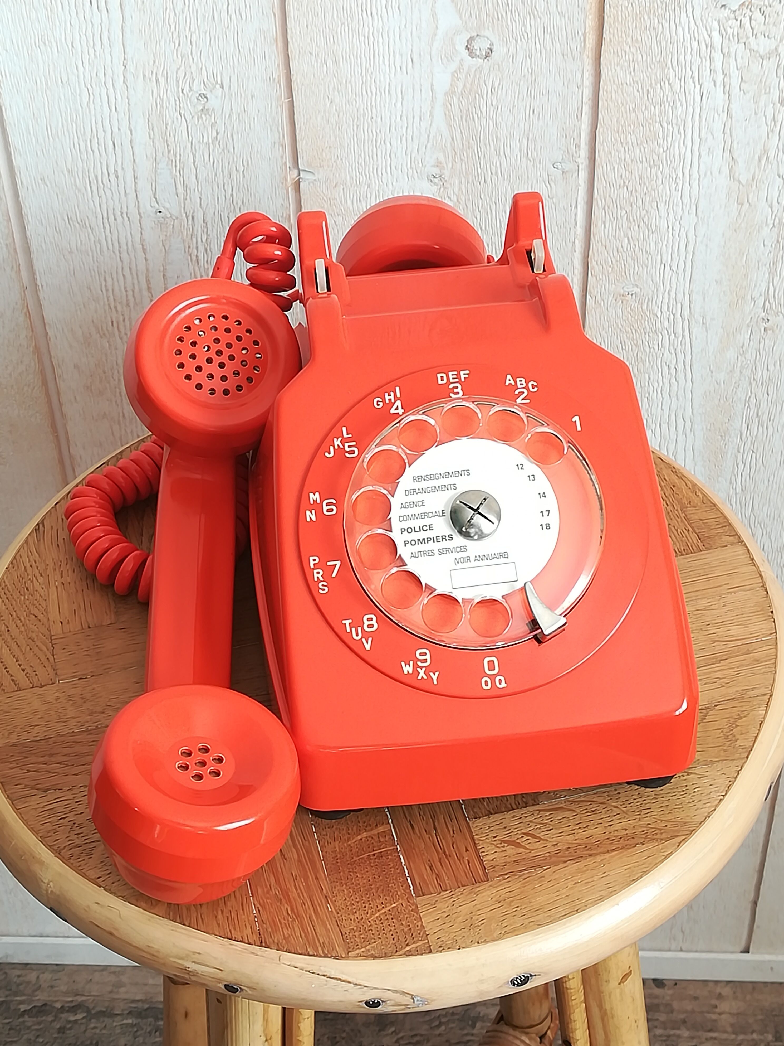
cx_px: 392
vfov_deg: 34.9
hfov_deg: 26.6
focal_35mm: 55
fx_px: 1661
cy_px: 523
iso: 100
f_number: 2.2
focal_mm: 3.83
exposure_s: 1/33.3
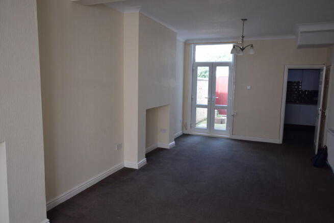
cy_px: 112
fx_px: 251
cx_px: 167
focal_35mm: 27
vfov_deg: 48.0
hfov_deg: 67.4
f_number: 5
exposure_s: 1/100
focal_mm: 18
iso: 400
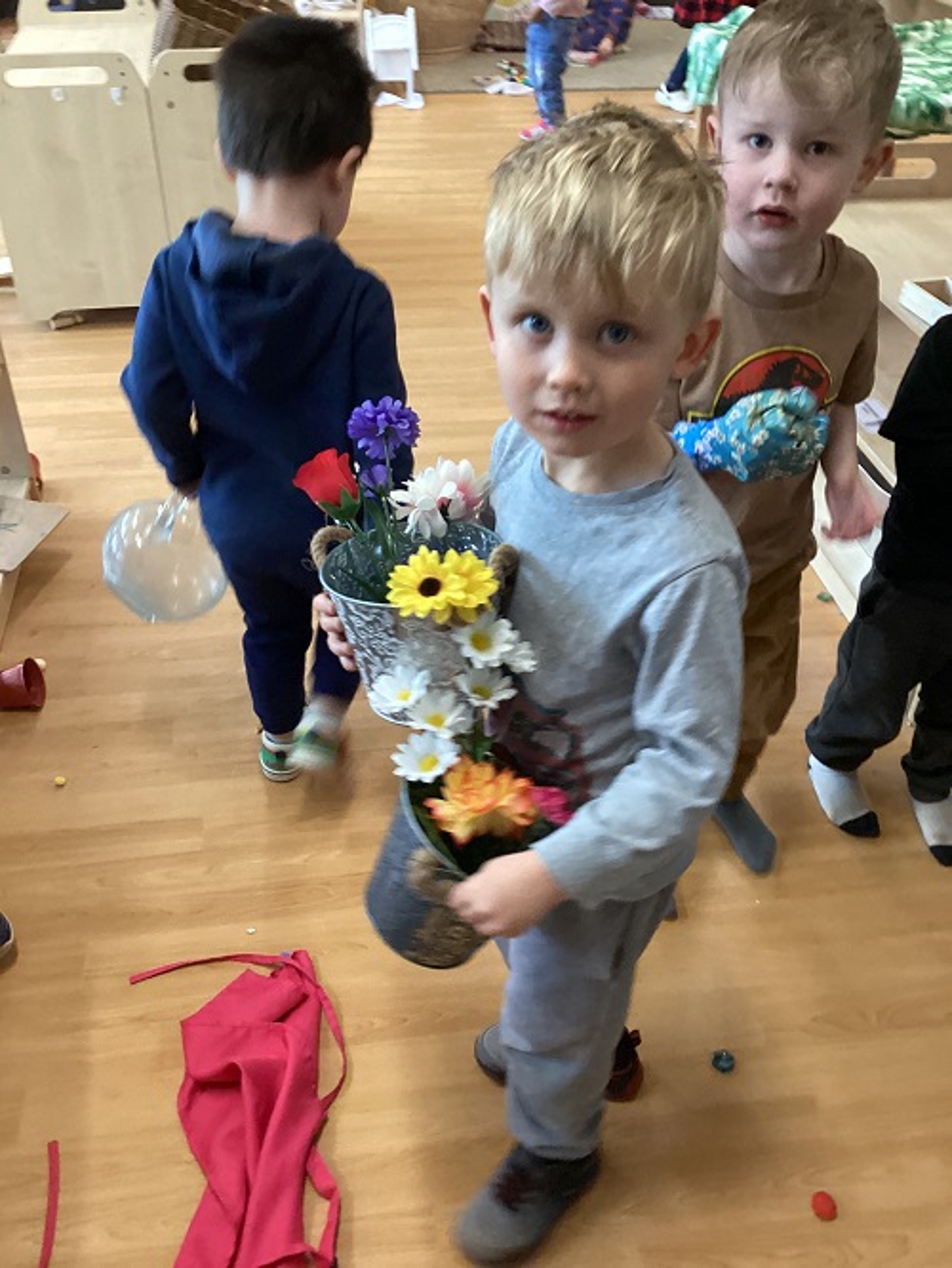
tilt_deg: -37.7
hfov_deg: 45.5
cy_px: 634
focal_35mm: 31
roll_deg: -0.7
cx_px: 476
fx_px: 1136
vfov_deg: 58.3
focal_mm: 3.3
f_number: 2.4
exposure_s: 1/50
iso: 250
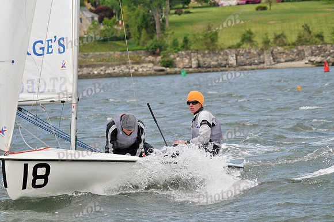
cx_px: 167
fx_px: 1876
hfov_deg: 10.2
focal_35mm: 202
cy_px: 111
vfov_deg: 6.8
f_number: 6.3
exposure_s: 1/1000
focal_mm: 135
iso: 200
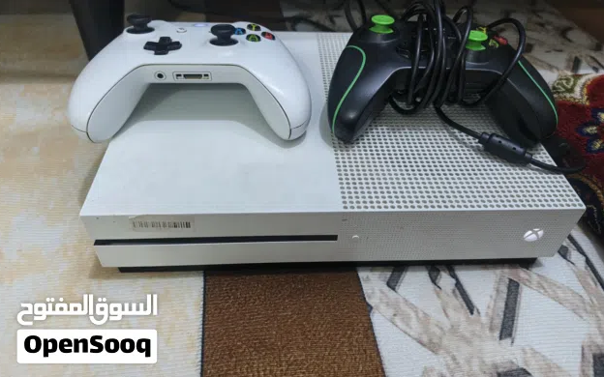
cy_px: 155
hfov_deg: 72.5
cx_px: 303
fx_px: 412
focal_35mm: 25
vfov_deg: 49.0
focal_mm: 5.56
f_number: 1.8
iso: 796
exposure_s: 1/60
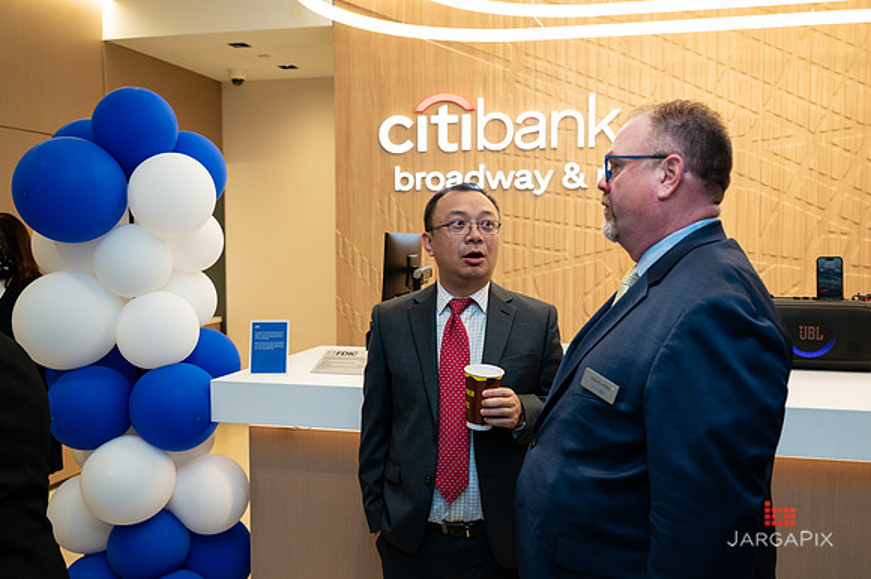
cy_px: 290
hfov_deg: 54.2
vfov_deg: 37.6
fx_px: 852
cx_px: 436
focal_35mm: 35
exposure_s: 1/160
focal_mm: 35
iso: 400
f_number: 4
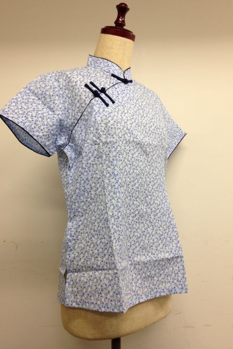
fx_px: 340
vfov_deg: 54.4
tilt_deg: +2.2
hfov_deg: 37.8
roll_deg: +1.3
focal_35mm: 35
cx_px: 115
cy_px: 172
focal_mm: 4.12
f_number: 2.4
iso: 50
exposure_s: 1/25
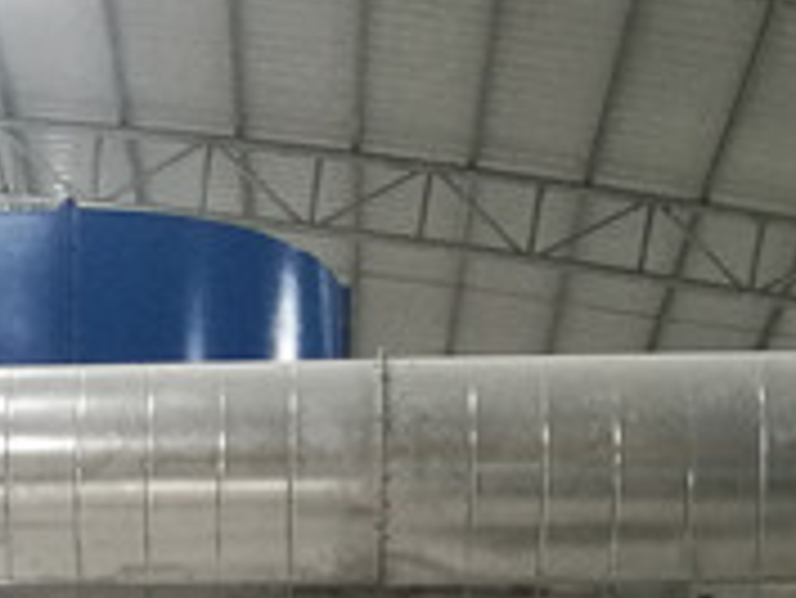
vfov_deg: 10.9
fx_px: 2807
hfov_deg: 15.9
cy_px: 1241
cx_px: 85
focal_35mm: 122
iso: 320
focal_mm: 4.5
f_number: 2.2
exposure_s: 1/33.3
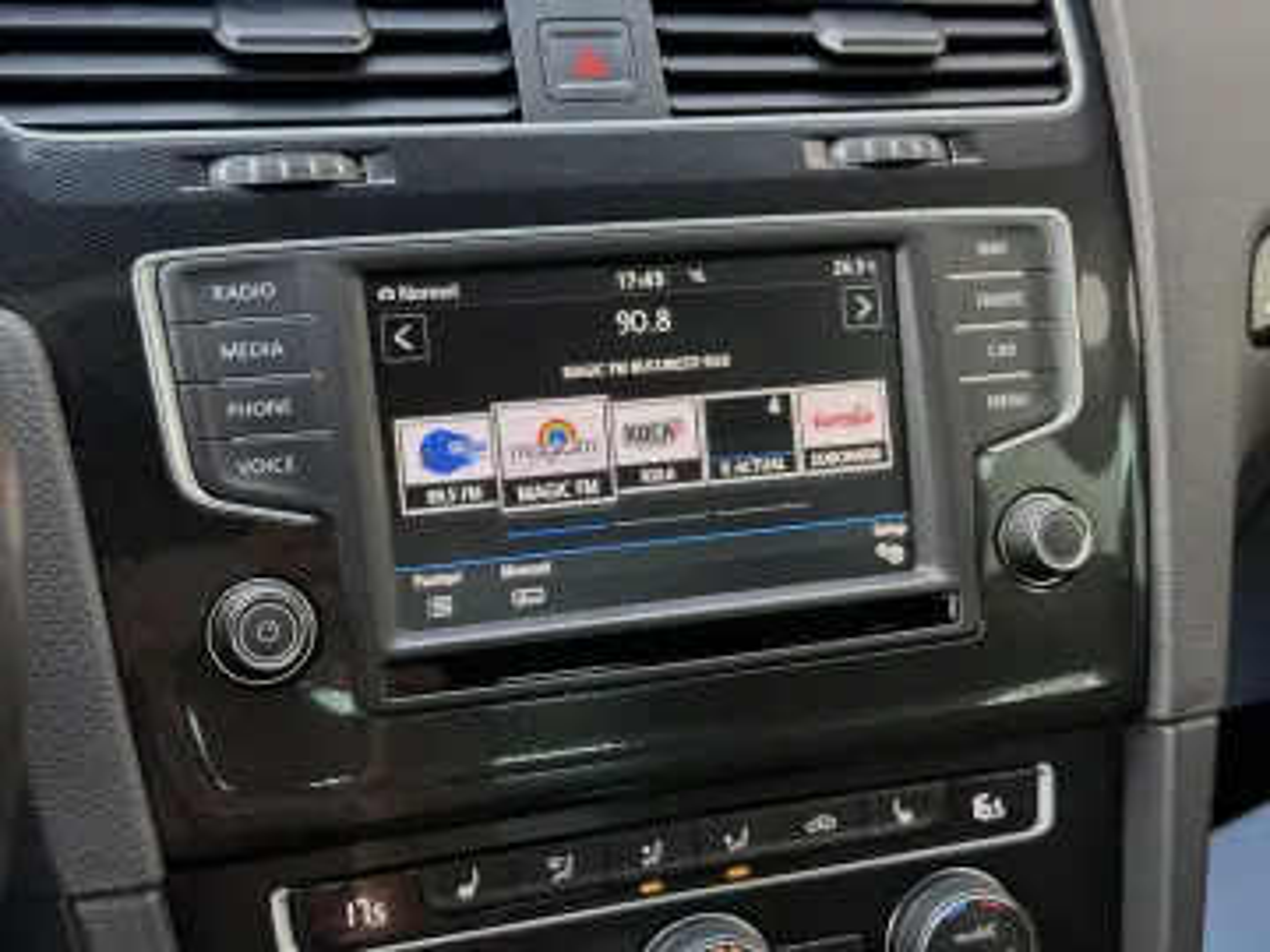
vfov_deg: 30.3
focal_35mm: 48
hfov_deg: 39.7
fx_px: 1761
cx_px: 635
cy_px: 476
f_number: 1.78
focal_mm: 6.76
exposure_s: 1/60
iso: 160
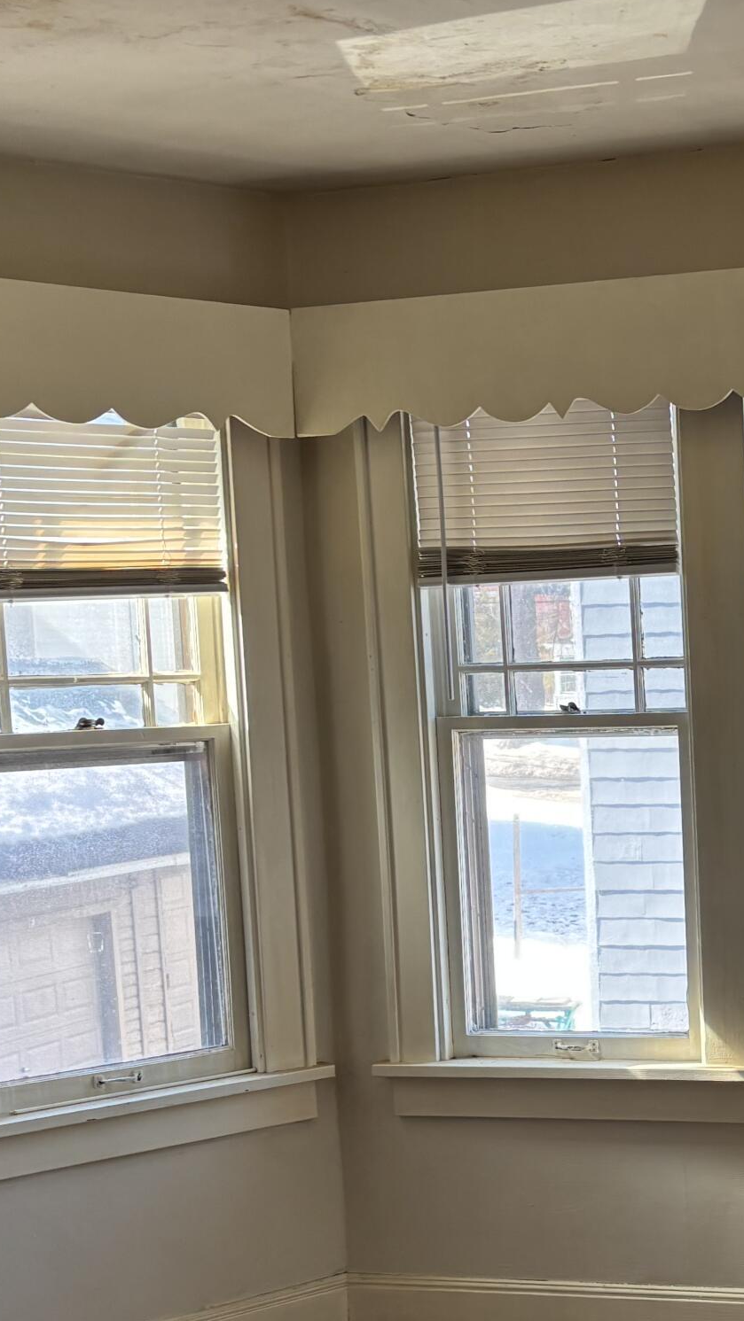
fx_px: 1999
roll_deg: +2.2
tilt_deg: -5.9
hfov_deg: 20.0
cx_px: 850
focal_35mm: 57
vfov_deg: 36.2
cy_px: 887
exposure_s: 1/140
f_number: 1.6
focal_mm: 5.96
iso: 64
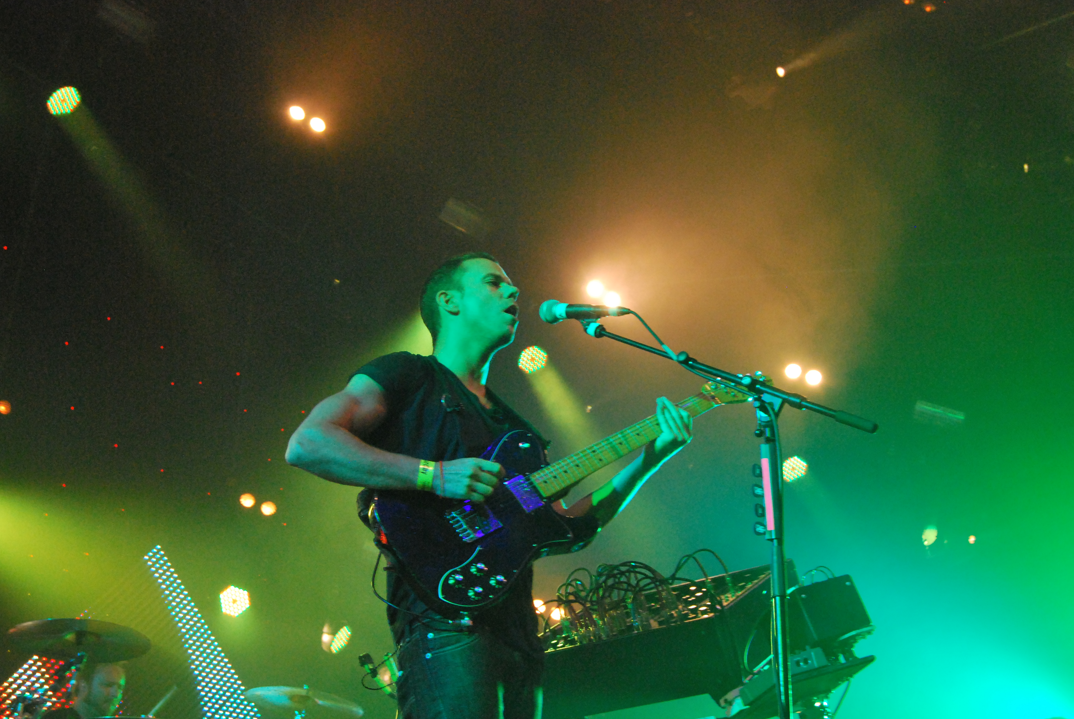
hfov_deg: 38.4
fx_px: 1540
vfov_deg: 26.3
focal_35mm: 52
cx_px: 554
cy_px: 385
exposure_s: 1/200
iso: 1600
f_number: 7.1
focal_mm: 31
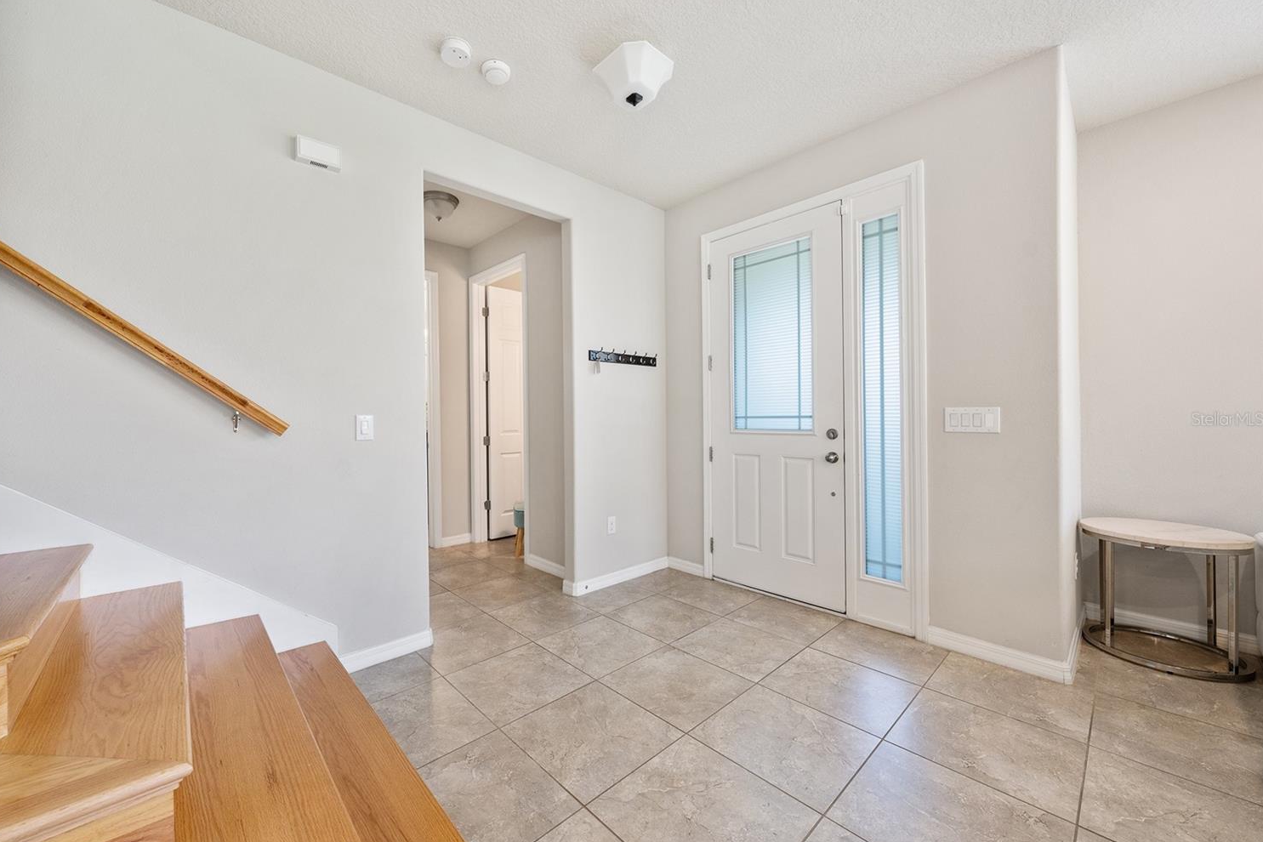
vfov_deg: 81.2
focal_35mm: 14
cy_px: 418
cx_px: 587
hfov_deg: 104.1
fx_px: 491
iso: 160
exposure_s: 1/8
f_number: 7.1
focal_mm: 13
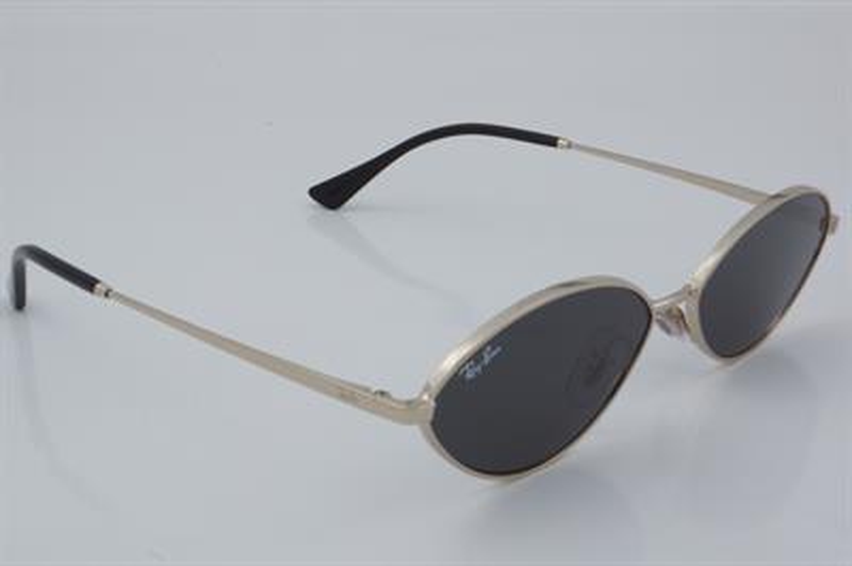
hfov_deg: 29.9
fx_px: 1596
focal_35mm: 68
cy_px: 283
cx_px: 426
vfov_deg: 20.1
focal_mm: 45
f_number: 32
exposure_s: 1/4
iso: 100
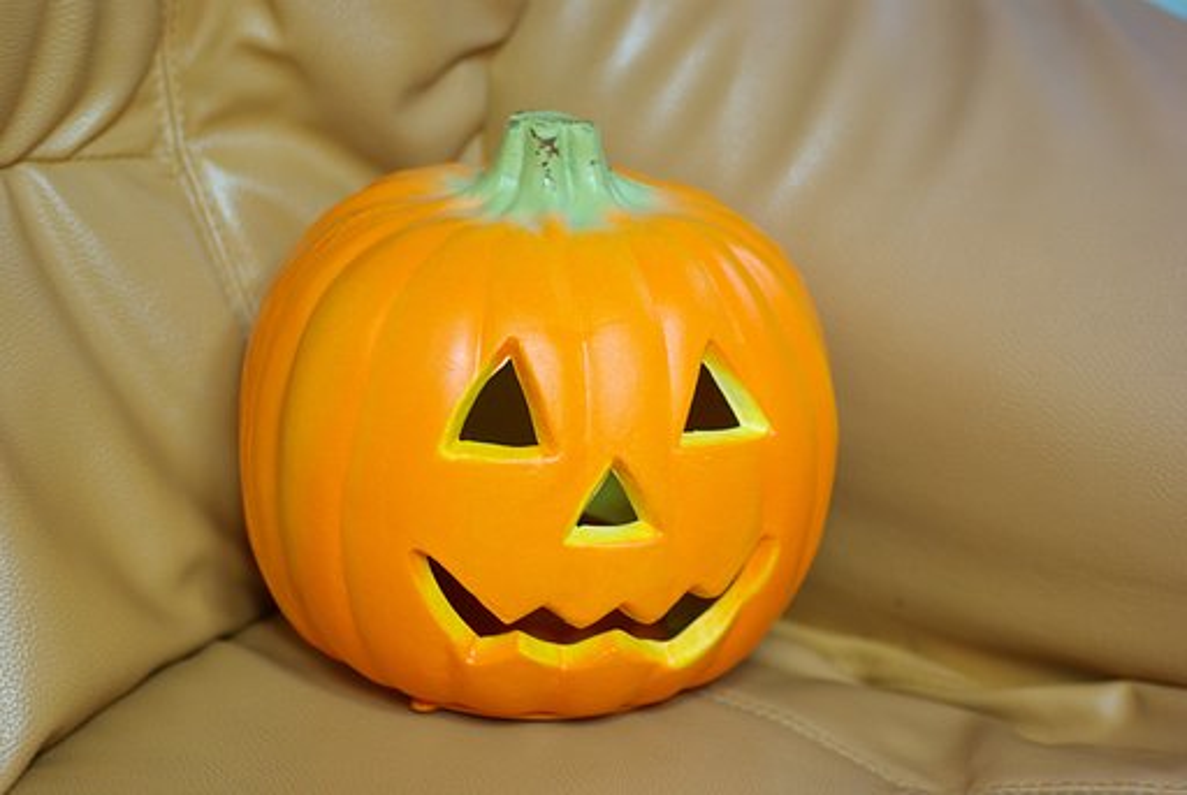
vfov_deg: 10.2
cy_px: 398
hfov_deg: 15.2
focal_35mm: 135
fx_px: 4458
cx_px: 594
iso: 400
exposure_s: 1/15
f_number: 2.8
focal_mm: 90
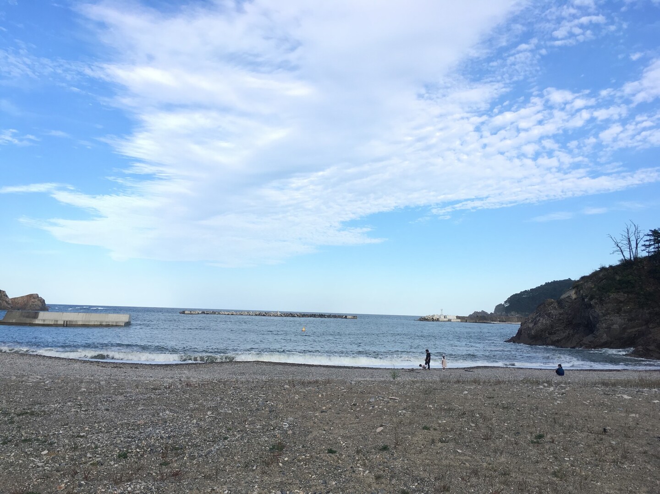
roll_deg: -2.8
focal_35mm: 29
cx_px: 330
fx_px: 553
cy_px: 247
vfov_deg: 48.2
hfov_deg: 61.7
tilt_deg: +6.0
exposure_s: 1/509
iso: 25
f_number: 2.2
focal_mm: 4.15
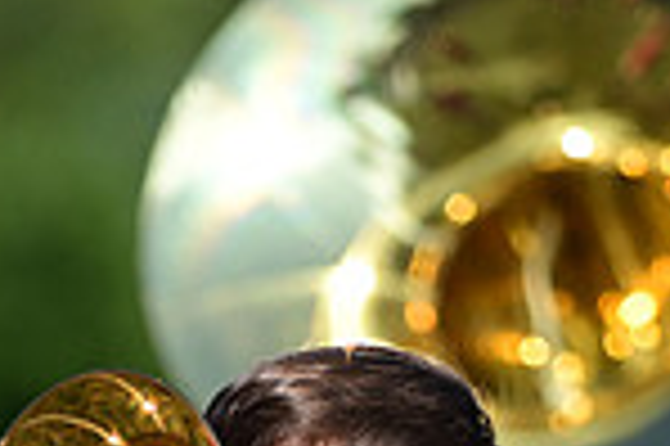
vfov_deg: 1.2
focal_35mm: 1171
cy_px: 847
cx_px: 319
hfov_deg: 1.8
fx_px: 21769
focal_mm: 300
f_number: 2.8
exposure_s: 1/1600
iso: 100
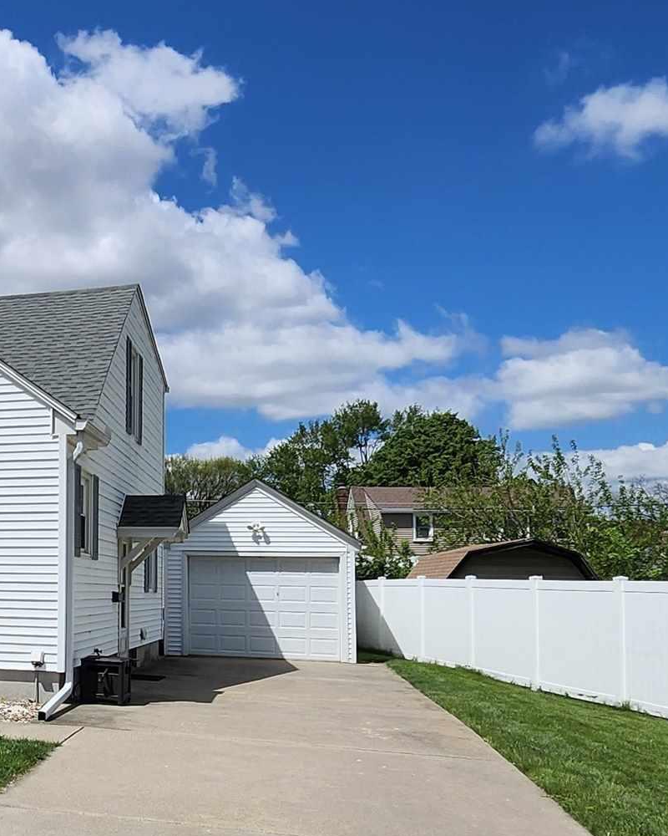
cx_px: -83
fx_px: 964
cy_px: 533
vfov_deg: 46.3
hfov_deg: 33.0
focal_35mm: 39
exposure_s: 1/3253
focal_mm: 1.74
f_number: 2.2
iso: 40
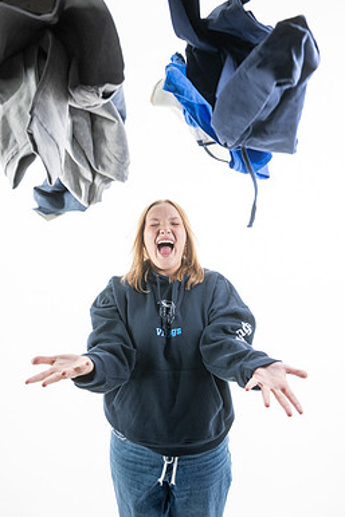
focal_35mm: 28
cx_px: 187
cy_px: 264
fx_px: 403
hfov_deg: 46.3
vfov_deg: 65.5
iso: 800
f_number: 3.2
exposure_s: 1/400
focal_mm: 24
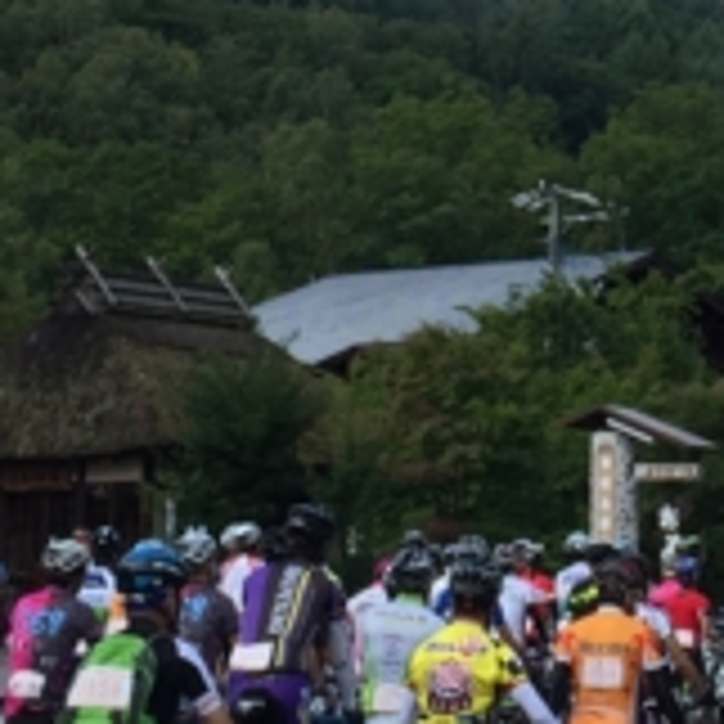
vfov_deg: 13.2
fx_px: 3005
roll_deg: -1.3
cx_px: 616
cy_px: -265
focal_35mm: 127
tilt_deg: +13.8
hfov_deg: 13.6
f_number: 2.2
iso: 32
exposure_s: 1/628
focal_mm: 4.15
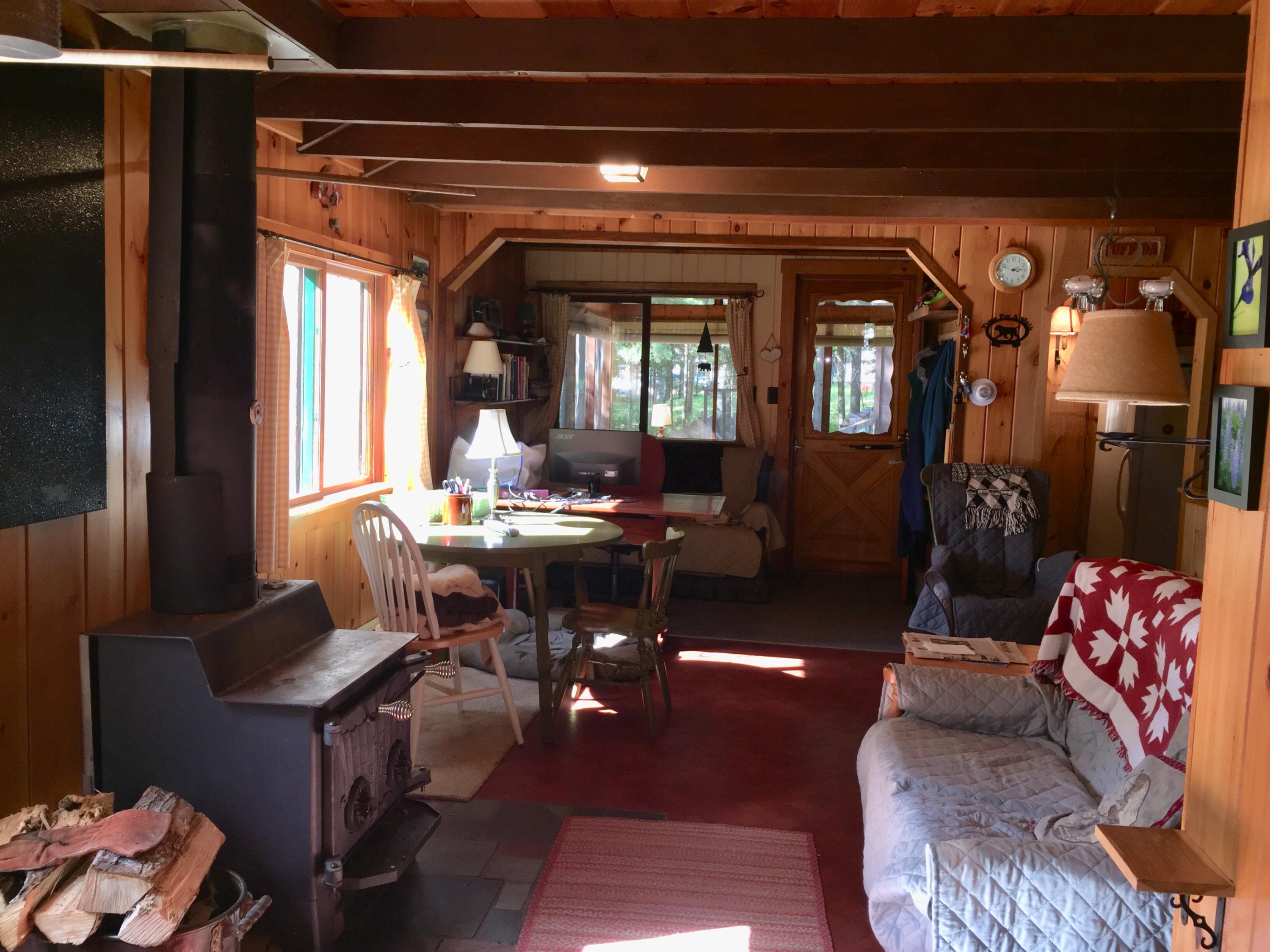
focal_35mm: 29
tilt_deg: -5.8
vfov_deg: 48.2
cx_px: 635
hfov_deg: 61.7
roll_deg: -1.8
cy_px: 476
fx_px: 1064
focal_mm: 4.15
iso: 32
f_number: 2.2
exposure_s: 1/31
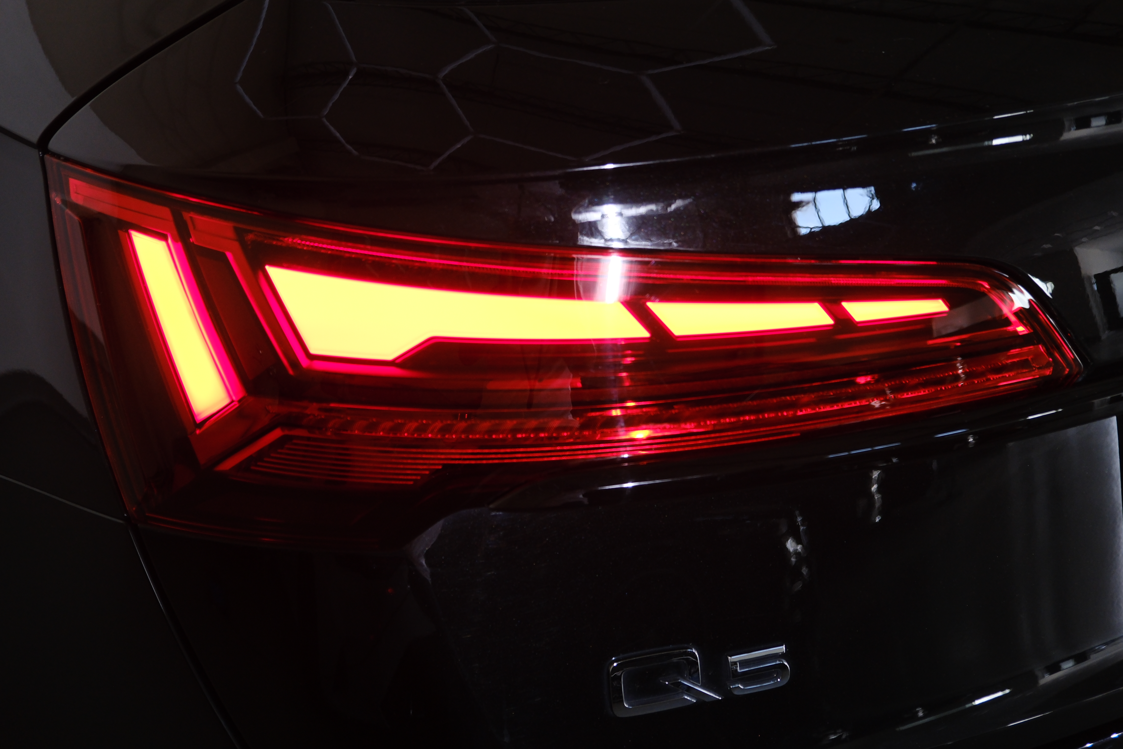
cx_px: 562
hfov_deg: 40.3
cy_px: 374
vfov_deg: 27.5
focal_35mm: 49
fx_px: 1528
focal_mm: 32.9
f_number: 3.6
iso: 800
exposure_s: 1/100
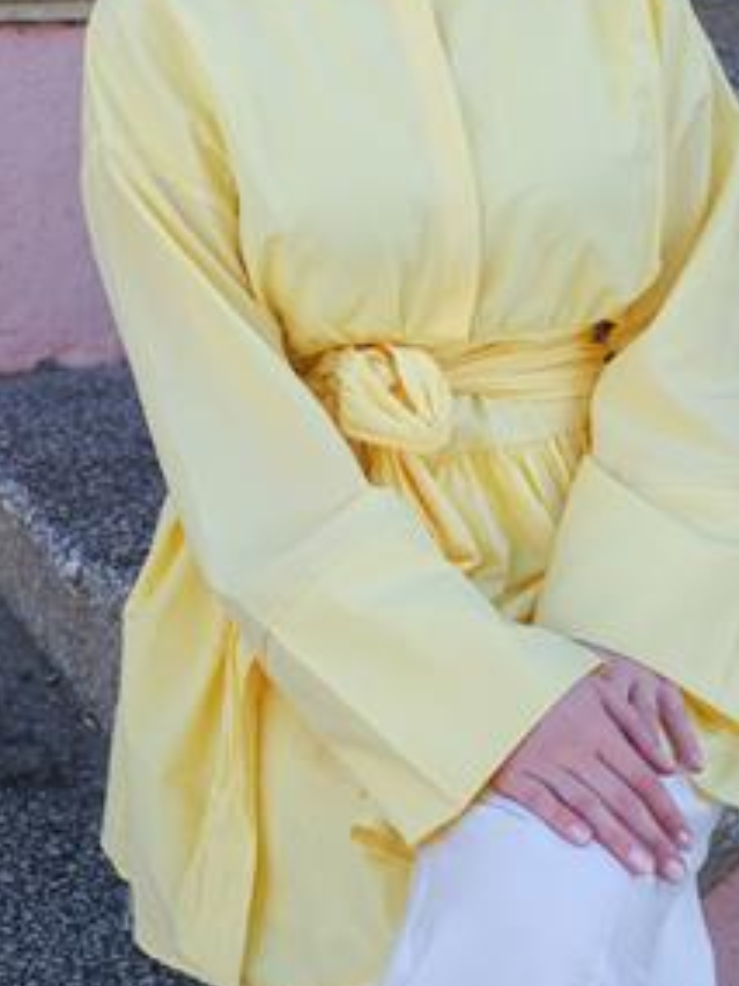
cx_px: 434
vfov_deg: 21.3
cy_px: 102
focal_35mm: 90
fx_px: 2562
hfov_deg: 16.4
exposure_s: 1/180
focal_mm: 60.7
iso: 320
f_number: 7.1
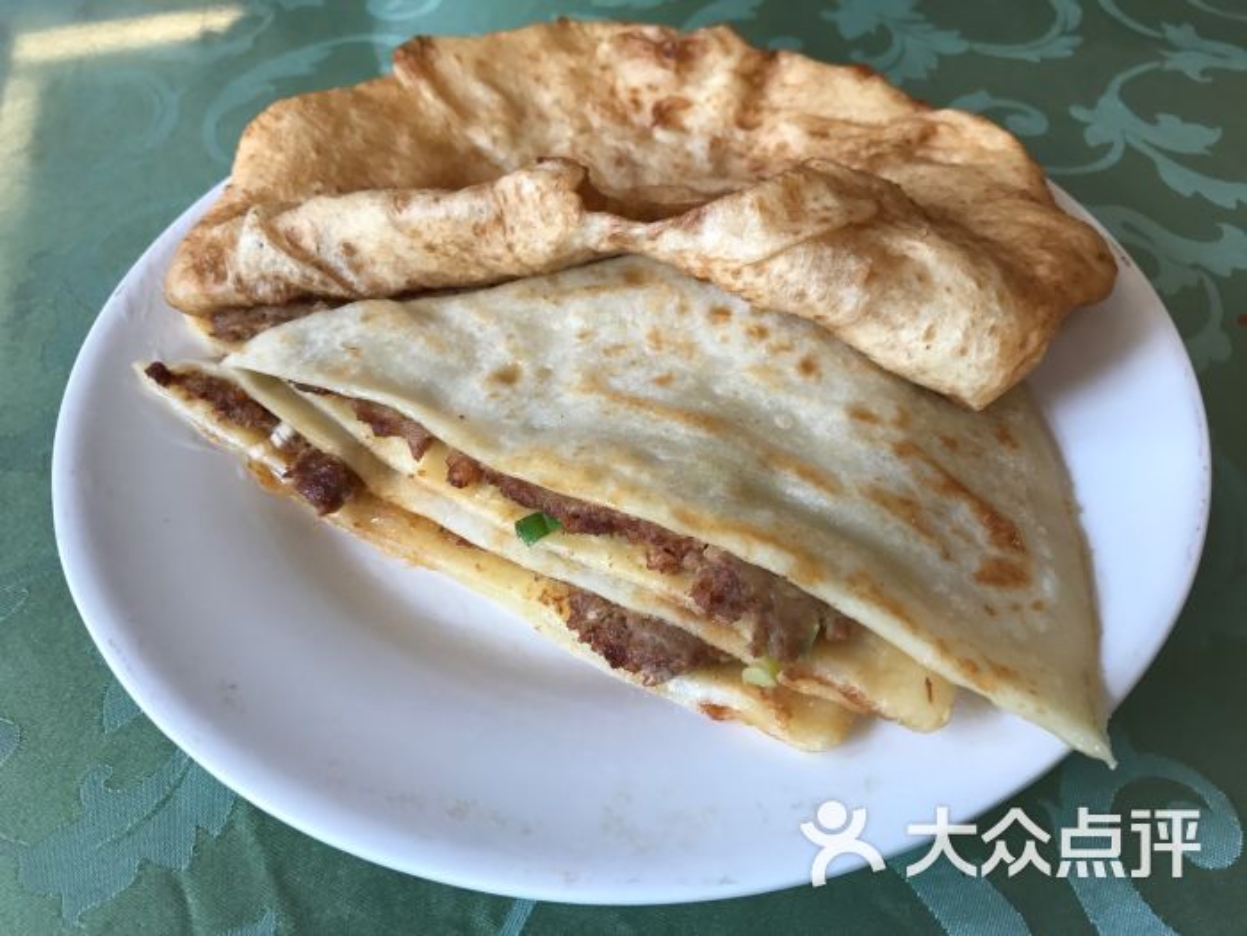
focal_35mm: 28
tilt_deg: -50.1
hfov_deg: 63.4
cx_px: 624
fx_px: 1009
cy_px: 468
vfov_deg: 49.7
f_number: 1.8
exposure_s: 1/50
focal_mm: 3.99
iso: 32
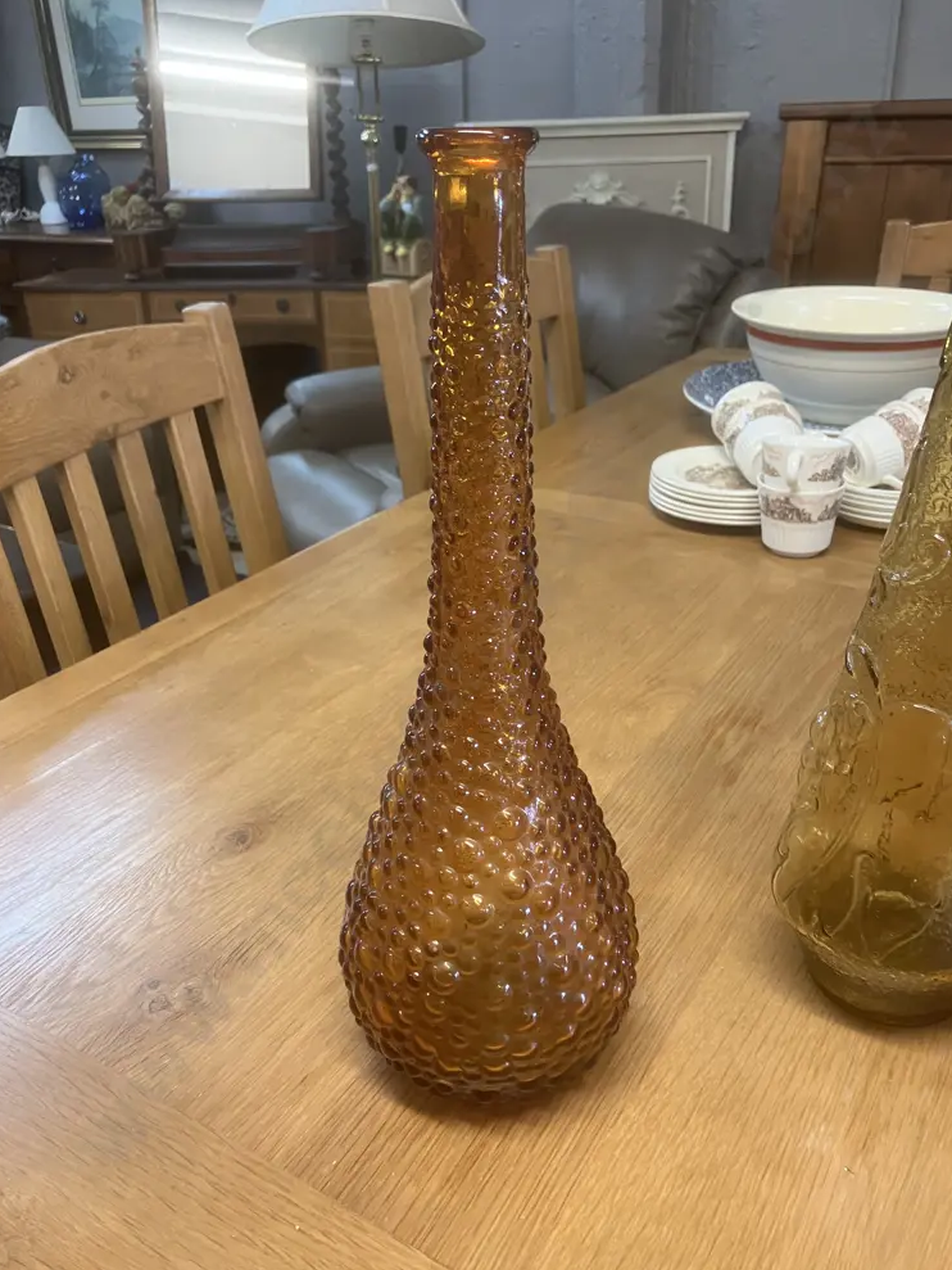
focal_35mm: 29
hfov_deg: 48.2
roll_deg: +2.1
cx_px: 489
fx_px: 1063
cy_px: 637
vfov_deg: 61.7
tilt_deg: -23.9
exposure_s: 1/50
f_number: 1.8
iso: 125
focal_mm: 3.99
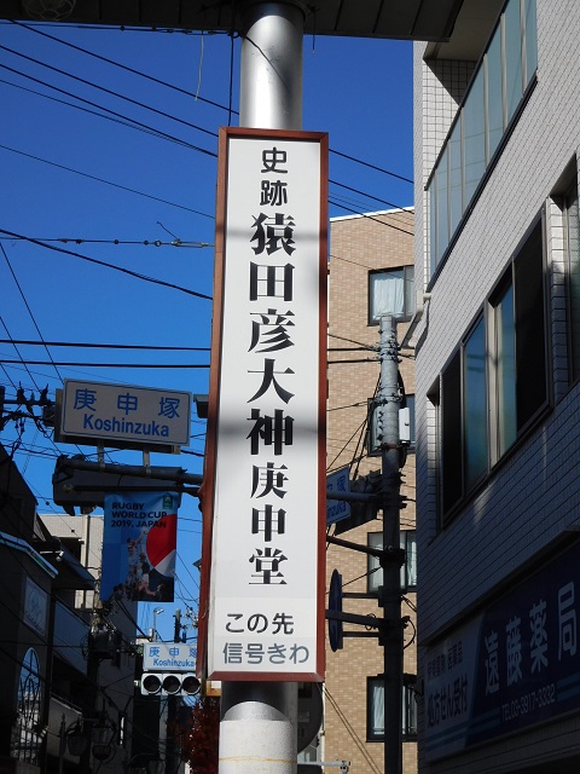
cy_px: 387
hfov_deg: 21.0
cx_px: 290
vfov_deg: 27.8
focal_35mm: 70
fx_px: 1564
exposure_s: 1/400
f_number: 9
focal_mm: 12.5
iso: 125
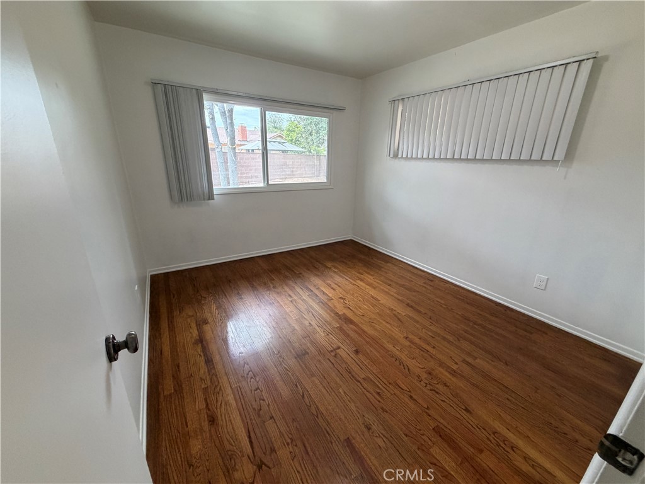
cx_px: 322
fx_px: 261
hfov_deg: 102.1
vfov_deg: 85.7
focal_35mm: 14
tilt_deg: -17.6
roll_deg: +0.7
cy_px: 242
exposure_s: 1/120
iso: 250
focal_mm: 2.22
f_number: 2.2
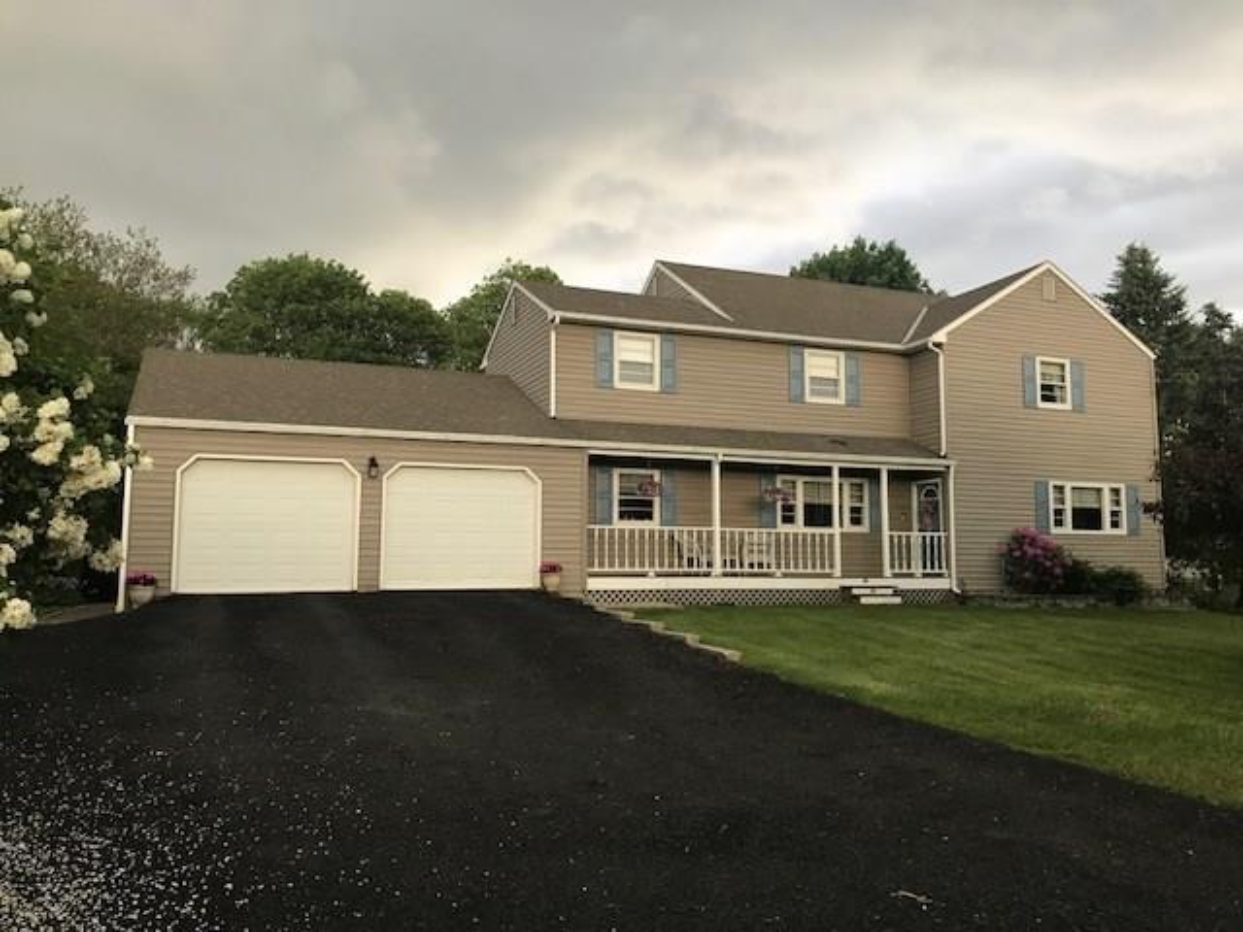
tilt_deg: +6.5
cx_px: 622
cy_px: 466
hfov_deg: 63.4
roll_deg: -0.6
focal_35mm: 28
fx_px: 1005
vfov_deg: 49.7
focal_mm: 3.99
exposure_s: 1/40
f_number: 1.8
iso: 25
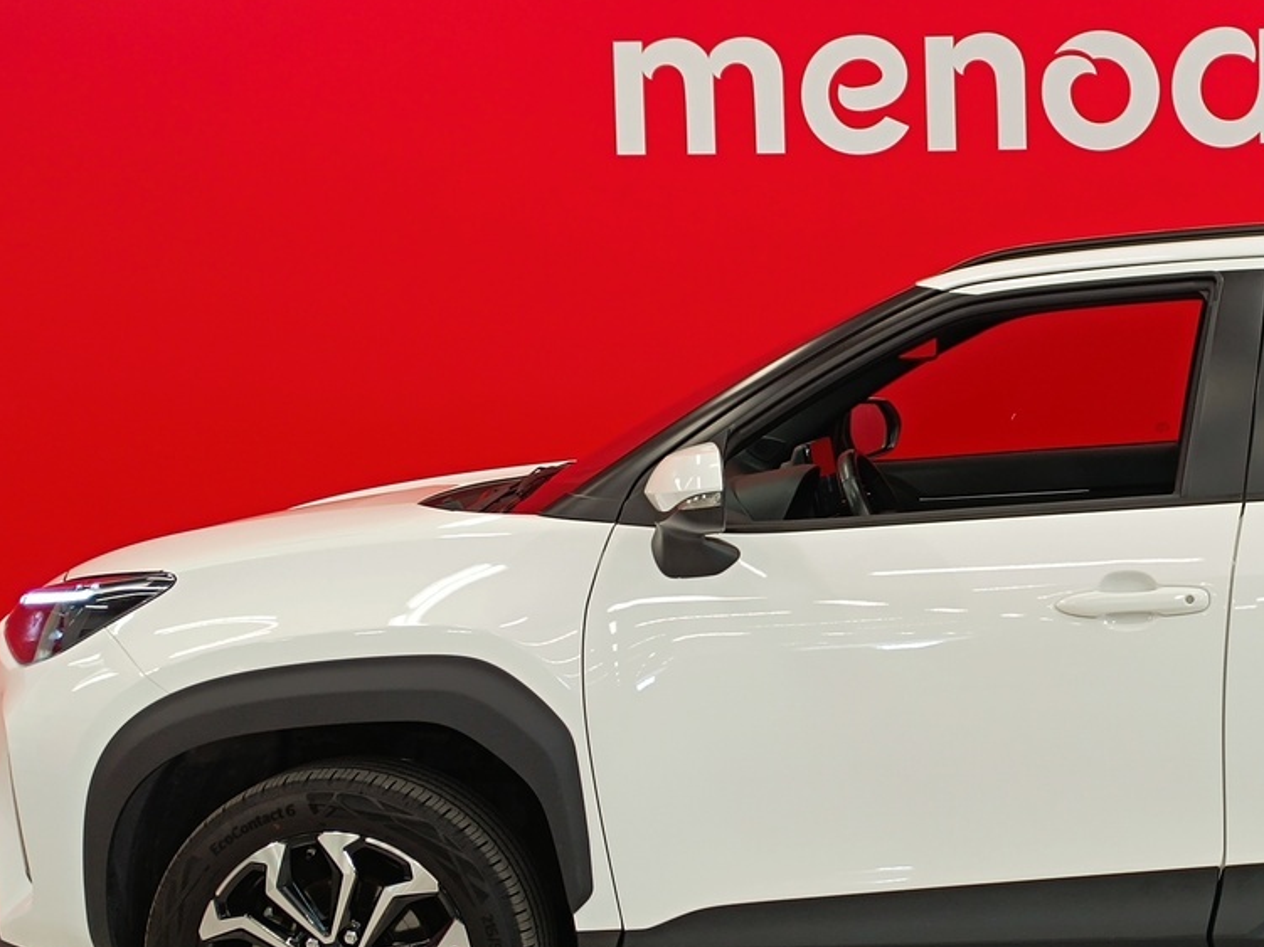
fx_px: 1679
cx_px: 1118
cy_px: 535
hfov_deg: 38.6
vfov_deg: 31.5
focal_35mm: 46
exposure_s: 1/101
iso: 191
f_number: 1.88
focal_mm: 5.59
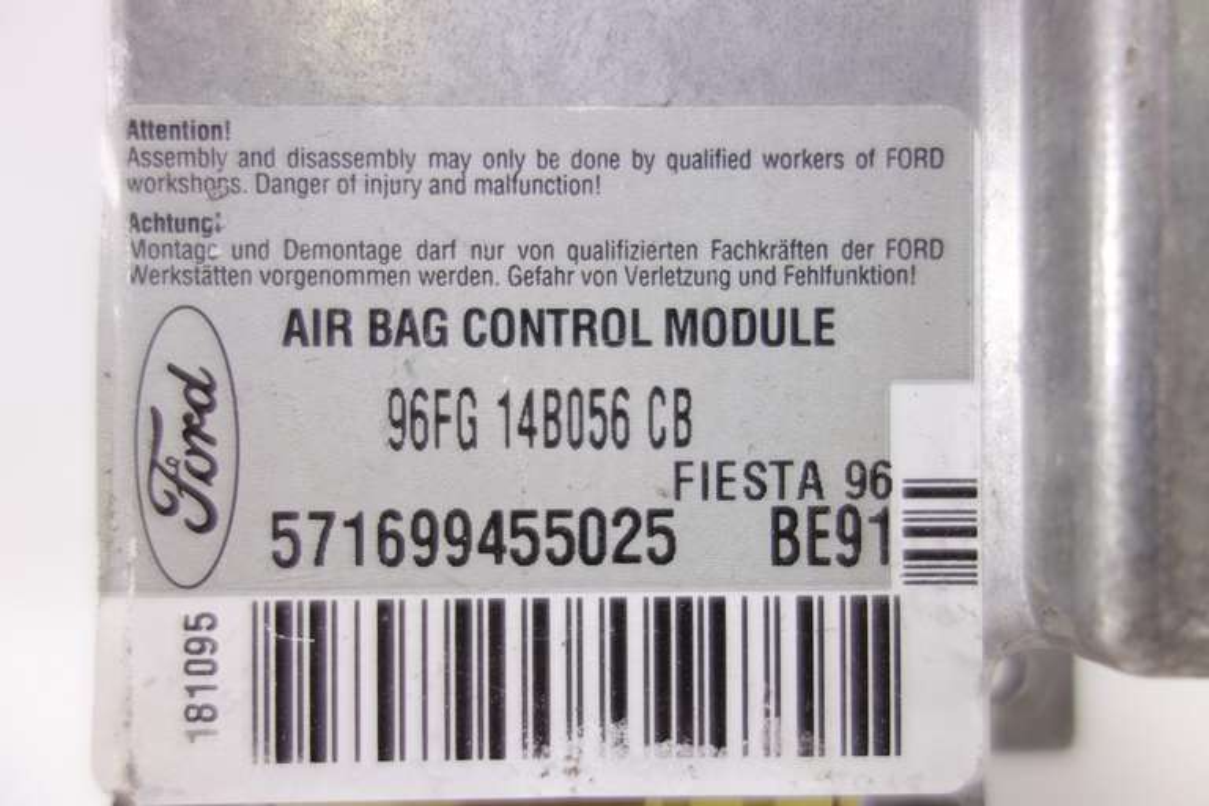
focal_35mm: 28
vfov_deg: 46.4
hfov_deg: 65.5
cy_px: 403
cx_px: 604
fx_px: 940
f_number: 1.8
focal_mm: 10.4
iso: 125
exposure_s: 1/80
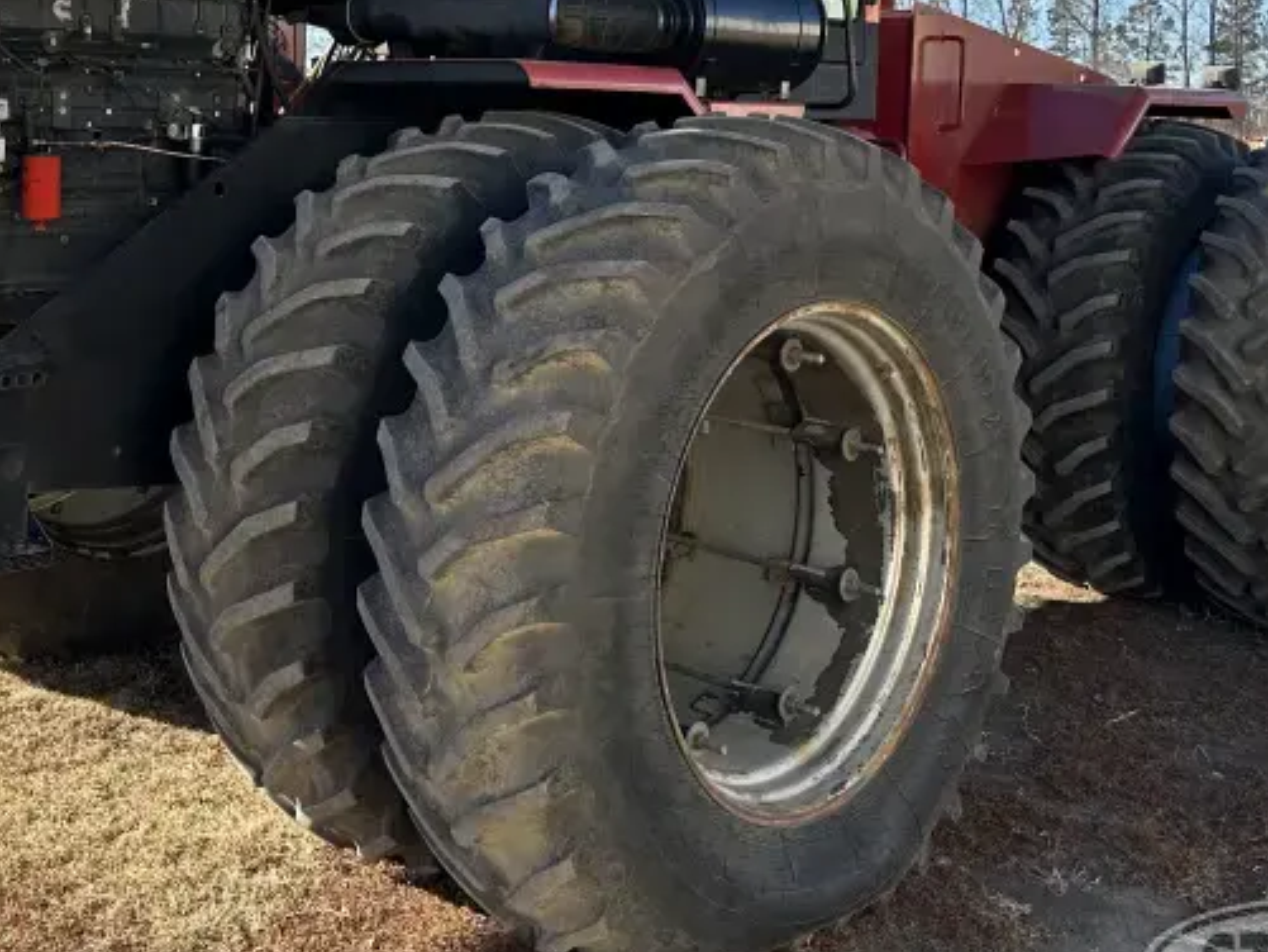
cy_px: 157
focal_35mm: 46
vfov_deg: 30.6
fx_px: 1685
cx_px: 375
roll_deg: -1.2
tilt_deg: -4.1
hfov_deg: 40.5
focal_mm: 6.86
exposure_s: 1/1949
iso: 80
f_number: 1.78
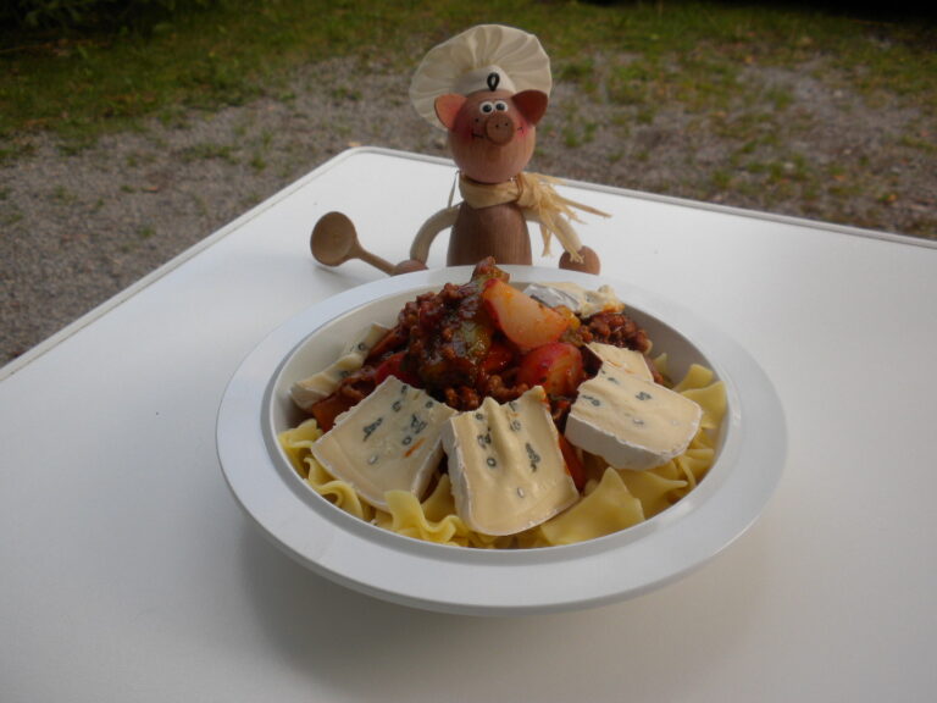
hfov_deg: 50.1
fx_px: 1002
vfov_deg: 38.7
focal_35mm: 37
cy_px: 352
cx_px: 468
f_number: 3.5
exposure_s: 1/108
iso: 64
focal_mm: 6.6
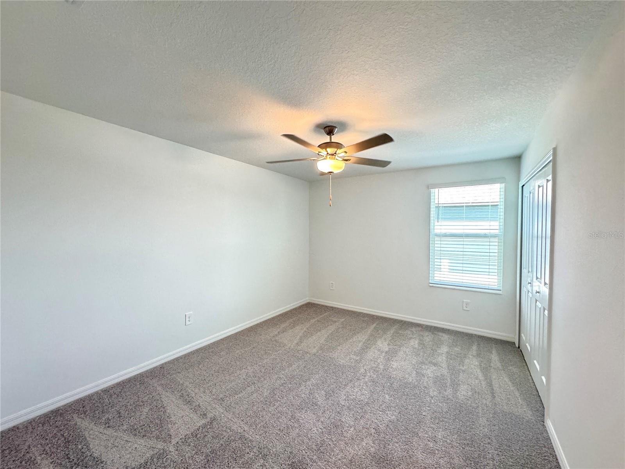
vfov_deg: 85.7
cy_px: 234
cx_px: 312
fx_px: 253
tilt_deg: -0.8
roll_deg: -0.4
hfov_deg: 102.1
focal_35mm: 14
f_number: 2.2
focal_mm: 2.22
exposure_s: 1/120
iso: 320
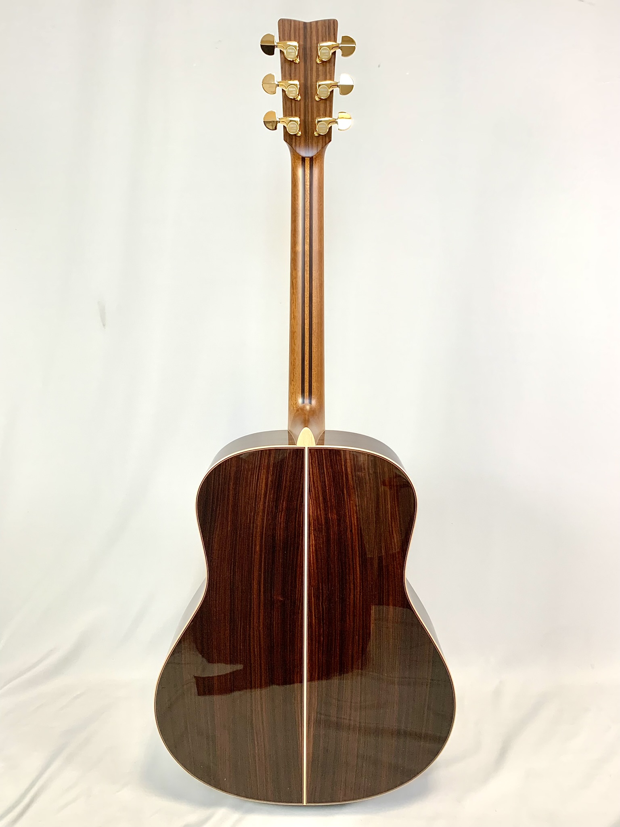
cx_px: 310
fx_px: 621
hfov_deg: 53.1
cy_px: 414
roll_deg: -1.2
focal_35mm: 26
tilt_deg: -14.7
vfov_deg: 67.3
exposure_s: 1/60
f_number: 1.8
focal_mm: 4.25
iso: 64
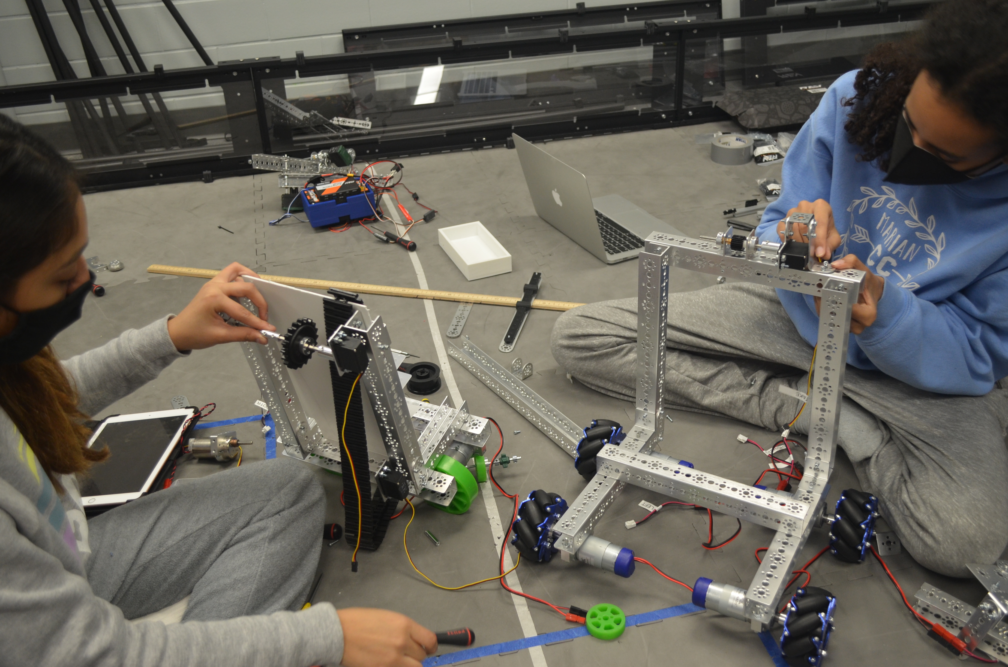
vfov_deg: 36.7
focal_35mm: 36
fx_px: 1006
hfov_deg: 53.2
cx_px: 504
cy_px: 334
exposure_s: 1/60
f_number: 4
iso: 640
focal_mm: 24
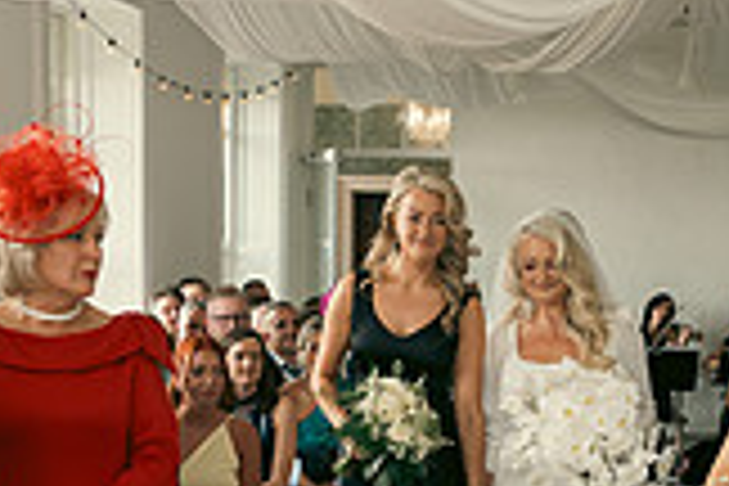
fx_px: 1741
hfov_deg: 23.6
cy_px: 542
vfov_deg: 15.4
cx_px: 360
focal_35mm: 86
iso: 640
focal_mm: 24
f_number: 3.5
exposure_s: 1/160
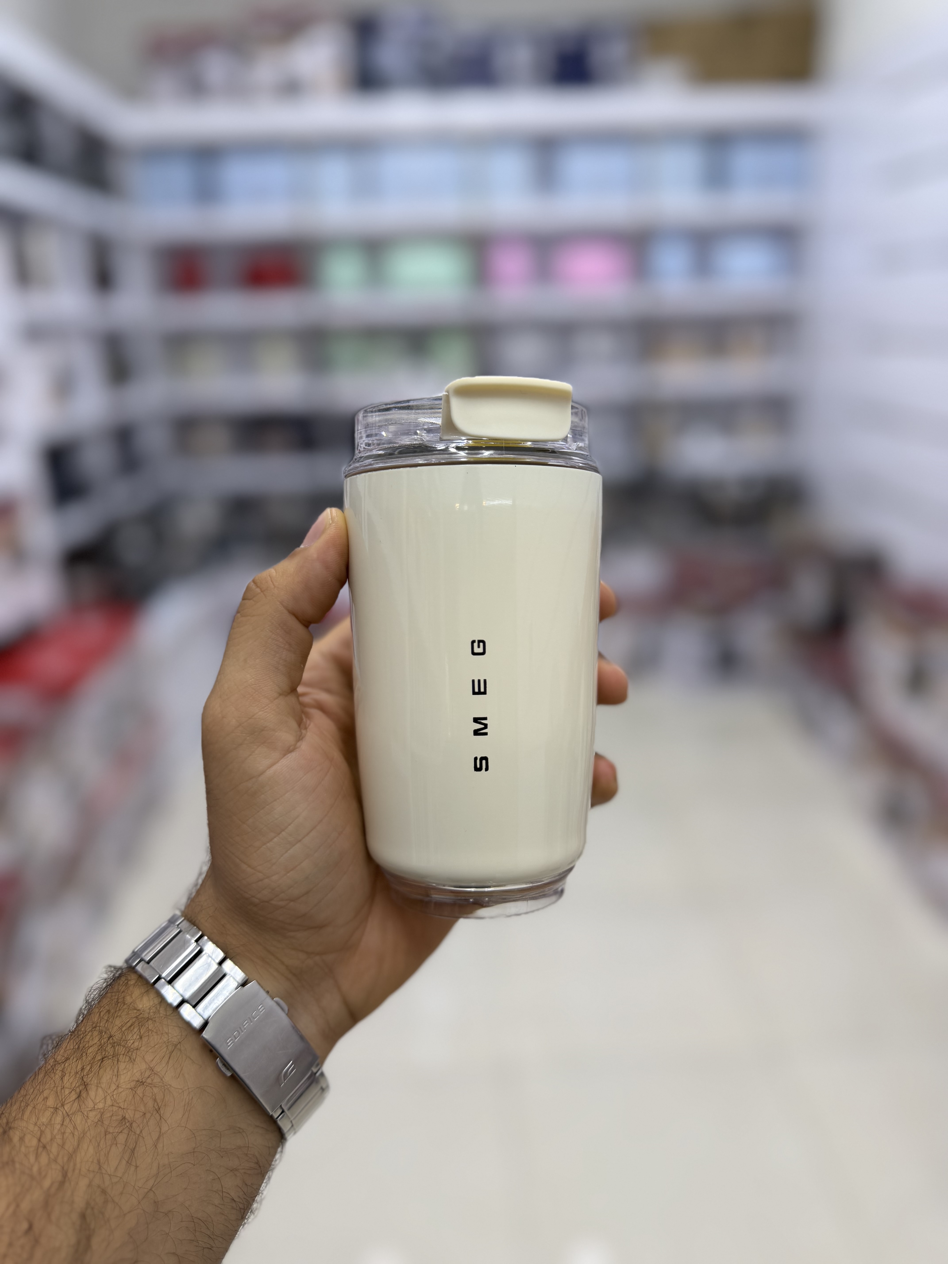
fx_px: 876
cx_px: 474
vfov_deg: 71.6
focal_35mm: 24
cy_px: 632
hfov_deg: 56.8
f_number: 1.78
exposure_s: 1/169
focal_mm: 6.76
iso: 64
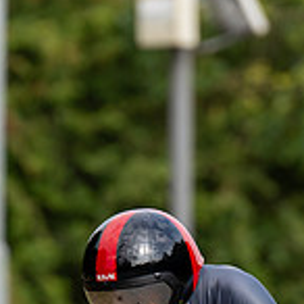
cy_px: 416
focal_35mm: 923
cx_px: 290
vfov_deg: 1.9
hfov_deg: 1.9
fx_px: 9171
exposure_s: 1/1000
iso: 125
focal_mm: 200
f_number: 3.5
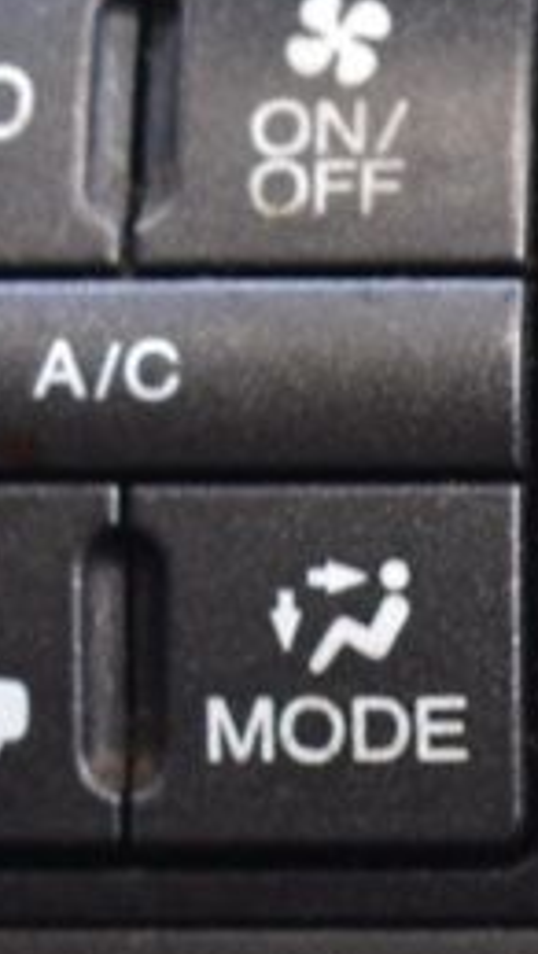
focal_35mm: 279
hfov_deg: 4.3
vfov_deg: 7.7
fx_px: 7066
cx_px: 1330
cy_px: 733
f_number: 7.1
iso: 400
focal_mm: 45
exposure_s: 1/25
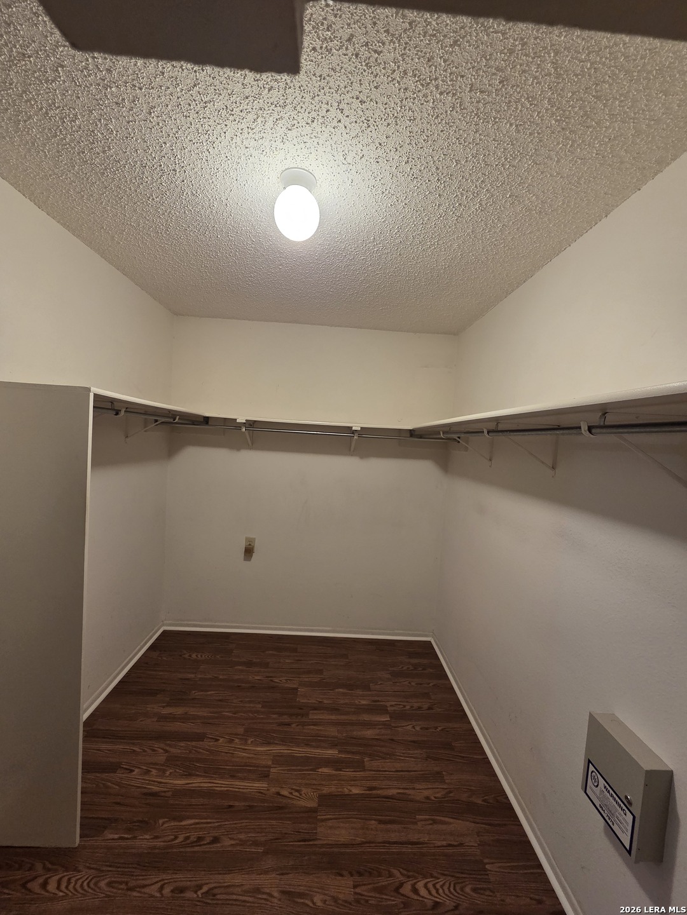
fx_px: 344
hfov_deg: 89.9
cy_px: 458
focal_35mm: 13
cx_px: 344
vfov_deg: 106.2
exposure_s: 1/60
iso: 160
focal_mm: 2.2
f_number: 2.2
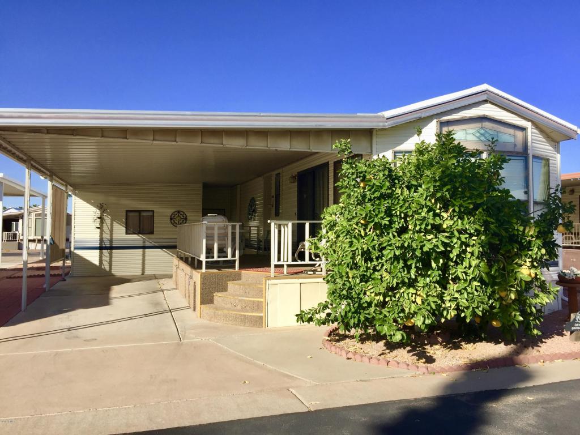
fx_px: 486
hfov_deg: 61.7
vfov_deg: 48.2
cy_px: 218
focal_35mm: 29
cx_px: 290
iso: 32
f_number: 2.2
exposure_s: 1/1647
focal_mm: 4.15
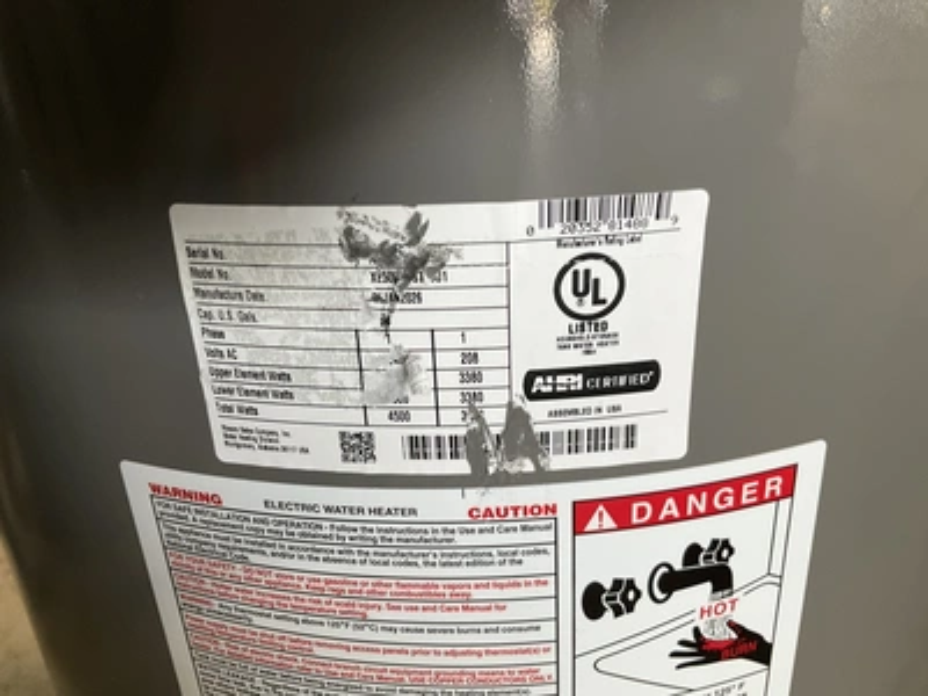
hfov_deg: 61.7
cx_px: 464
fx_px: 777
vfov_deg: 48.2
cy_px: 348
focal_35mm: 29
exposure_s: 1/60
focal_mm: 3
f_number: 1.8
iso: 50
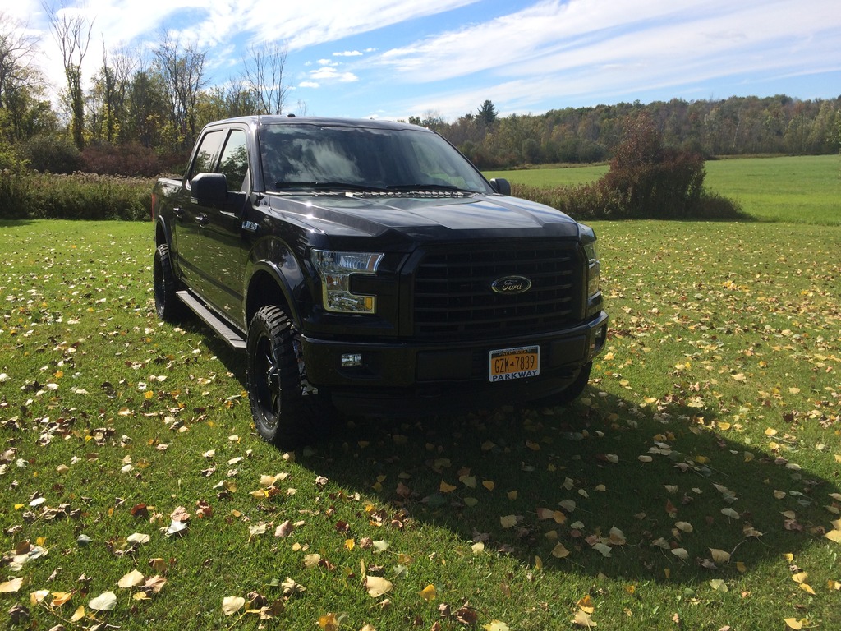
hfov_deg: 61.7
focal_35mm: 29
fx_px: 705
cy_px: 316
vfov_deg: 48.2
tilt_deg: -12.9
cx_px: 420
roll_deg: +3.5
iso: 32
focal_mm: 4.15
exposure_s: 1/1642
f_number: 2.2
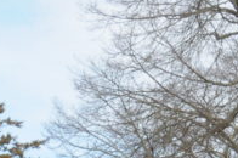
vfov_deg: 8.0
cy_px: 396
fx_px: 1036
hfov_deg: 12.9
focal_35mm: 157
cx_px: 1
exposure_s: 1/250
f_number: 11
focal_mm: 20
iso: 400
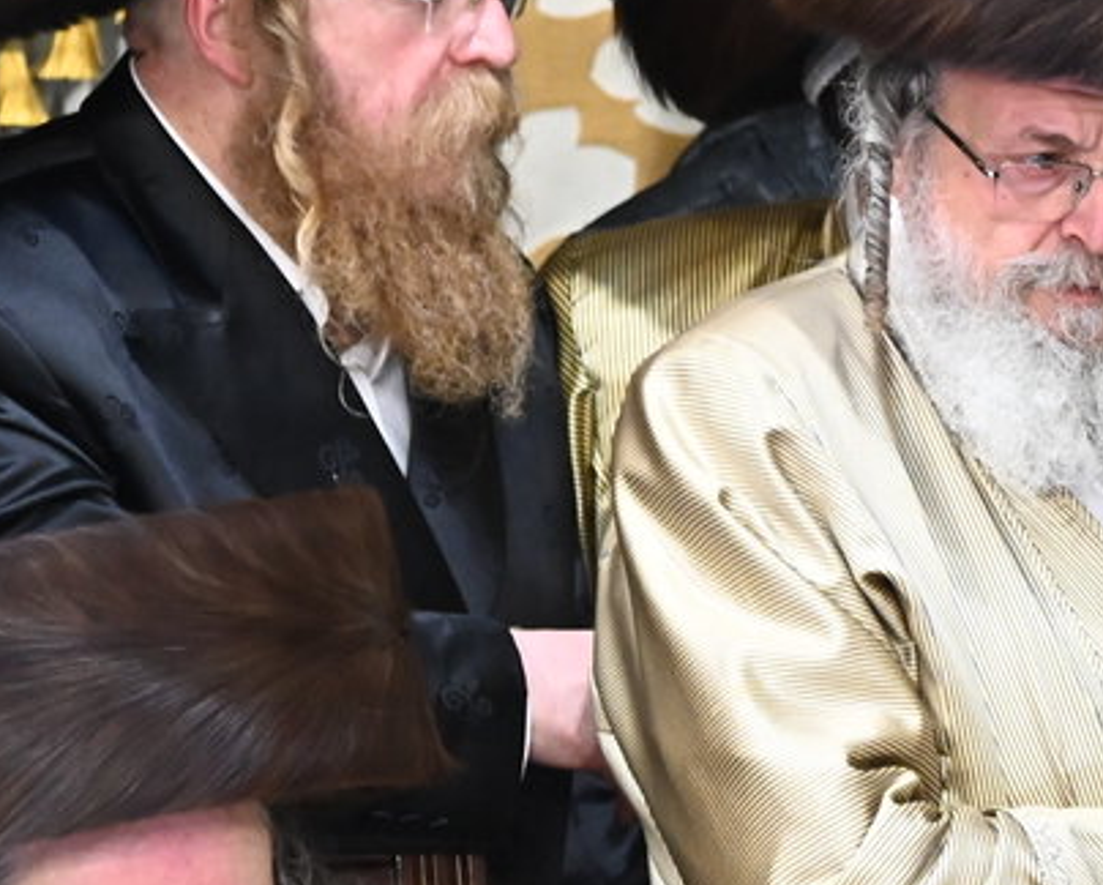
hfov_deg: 1.7
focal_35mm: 1137
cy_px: 796
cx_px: 1594
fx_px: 37153
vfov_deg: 1.4
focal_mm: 350
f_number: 7.1
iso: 5000
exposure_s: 1/100
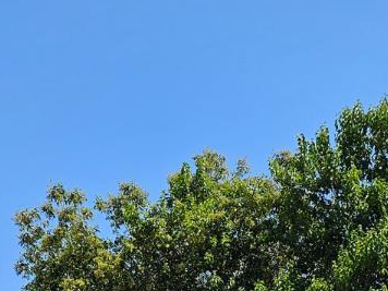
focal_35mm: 97
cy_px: 513
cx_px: 253
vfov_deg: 13.7
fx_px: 1087
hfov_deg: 20.2
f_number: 1.8
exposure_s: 1/2054
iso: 25
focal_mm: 5.4
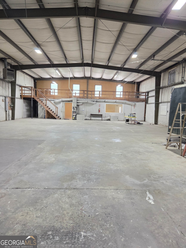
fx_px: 165
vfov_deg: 73.9
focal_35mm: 23
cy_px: 124
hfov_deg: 58.9
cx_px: 93
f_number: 1.8
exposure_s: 1/120
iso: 320
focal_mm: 5.4
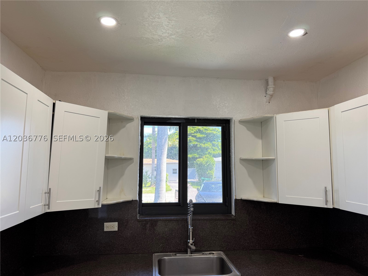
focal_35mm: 24
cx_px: 184
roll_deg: -0.5
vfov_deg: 56.8
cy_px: 138
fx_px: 255
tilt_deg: +5.5
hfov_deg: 71.6
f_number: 1.78
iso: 80
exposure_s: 1/121
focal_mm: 6.76
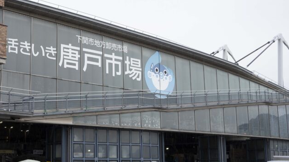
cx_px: 78
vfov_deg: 23.5
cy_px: 89
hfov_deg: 39.6
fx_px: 391
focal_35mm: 51
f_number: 9
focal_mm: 30
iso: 100
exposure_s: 1/125
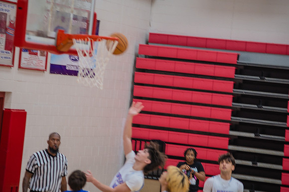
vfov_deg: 7.8
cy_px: 96
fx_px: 1404
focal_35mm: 175
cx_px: 144
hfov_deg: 11.8
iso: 1000
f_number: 5.3
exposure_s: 1/250
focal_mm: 175
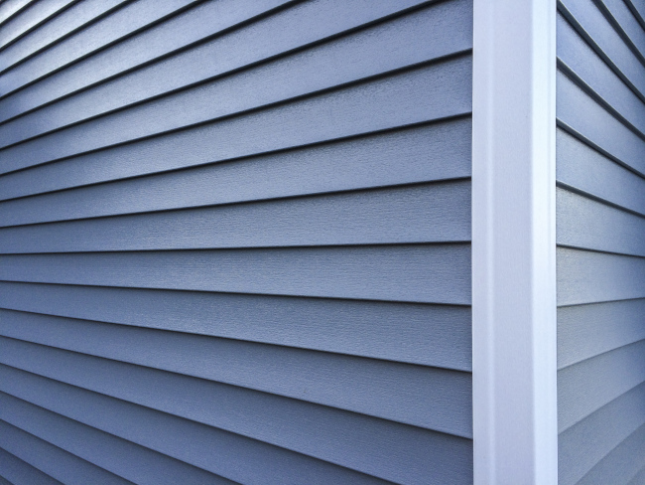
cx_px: 322
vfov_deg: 48.3
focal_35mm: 29
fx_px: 541
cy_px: 242
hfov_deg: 61.6
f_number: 2.2
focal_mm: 4.15
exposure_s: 1/240
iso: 32
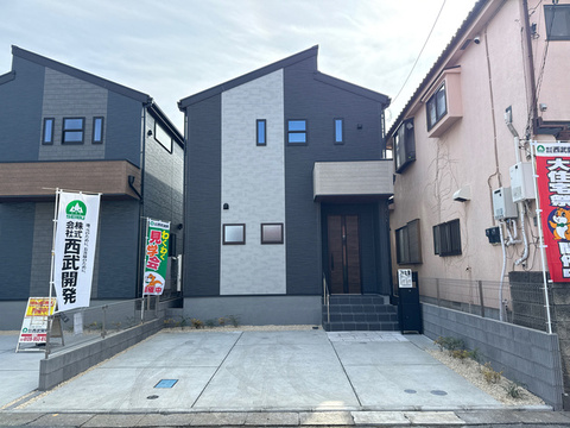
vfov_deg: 56.8
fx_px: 395
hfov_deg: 71.6
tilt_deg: +8.5
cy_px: 214
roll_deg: +1.1
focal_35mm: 24
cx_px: 285
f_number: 1.78
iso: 100
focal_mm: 6.76
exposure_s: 1/1727
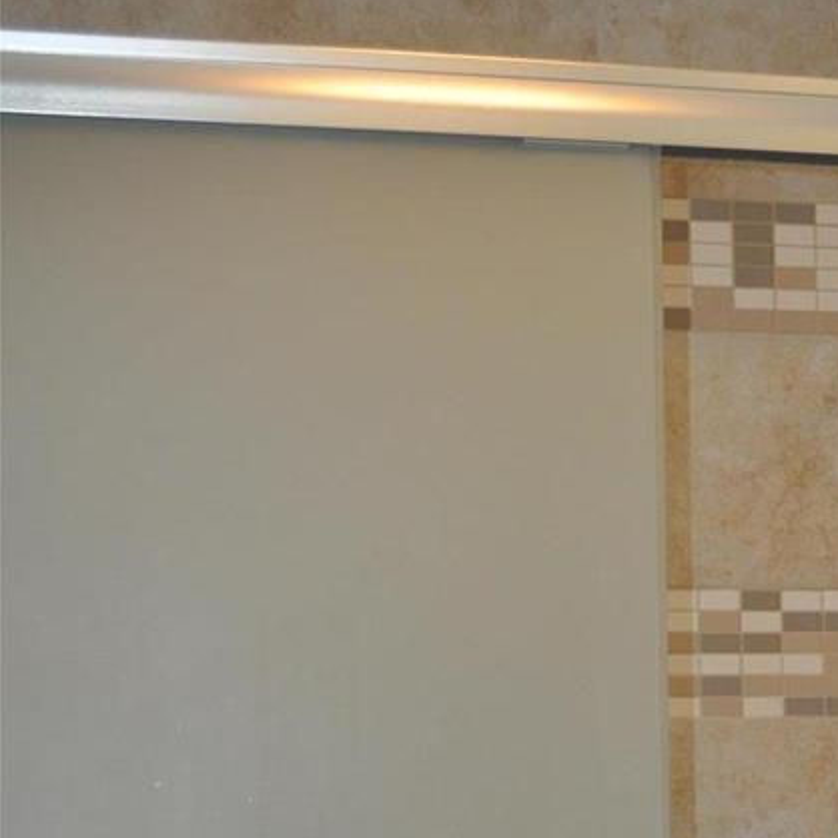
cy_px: 1065
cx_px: 796
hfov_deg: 17.9
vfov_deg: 17.3
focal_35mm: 95
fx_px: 2602
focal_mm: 26
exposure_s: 1/60
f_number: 4.2
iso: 800
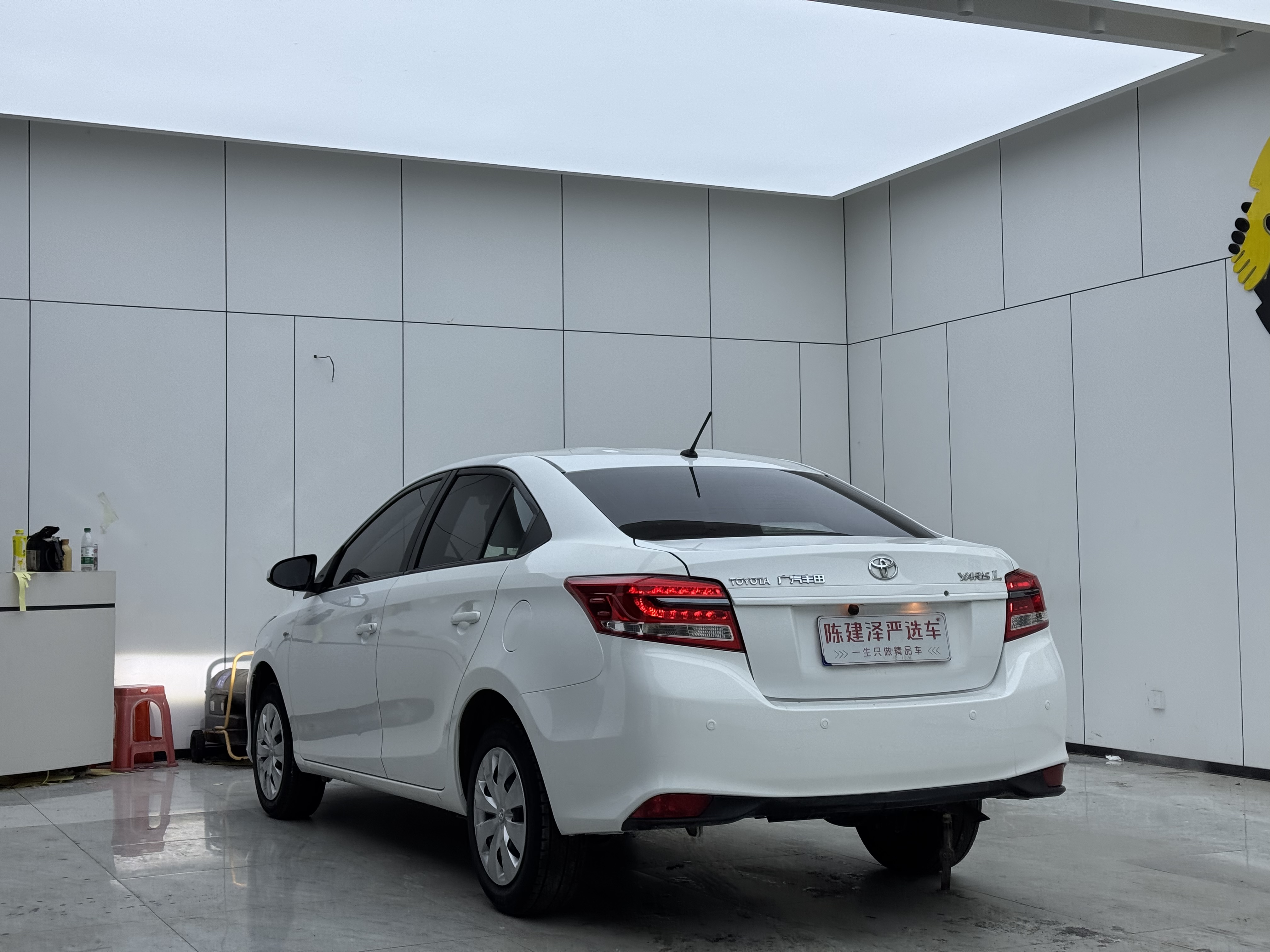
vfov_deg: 30.3
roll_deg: +1.3
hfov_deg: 39.7
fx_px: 1761
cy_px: 476
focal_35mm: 48
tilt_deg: +4.5
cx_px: 635
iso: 64
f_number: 1.78
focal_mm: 6.76
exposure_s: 1/774
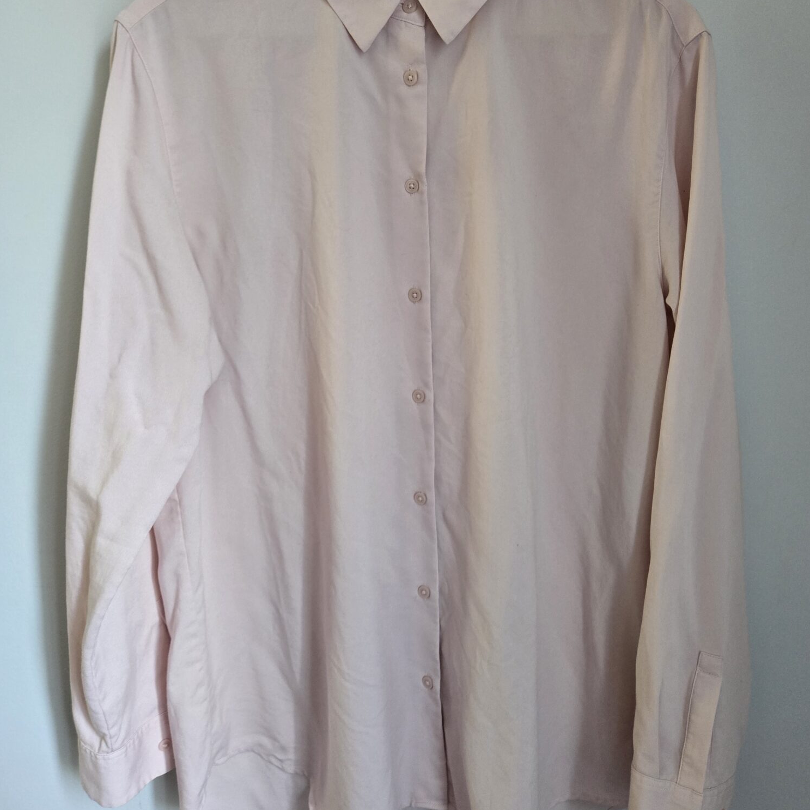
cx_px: 417
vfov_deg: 57.2
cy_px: 373
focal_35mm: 28
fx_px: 741
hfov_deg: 57.3
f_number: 1.8
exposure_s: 1/120
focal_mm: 5.4
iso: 500
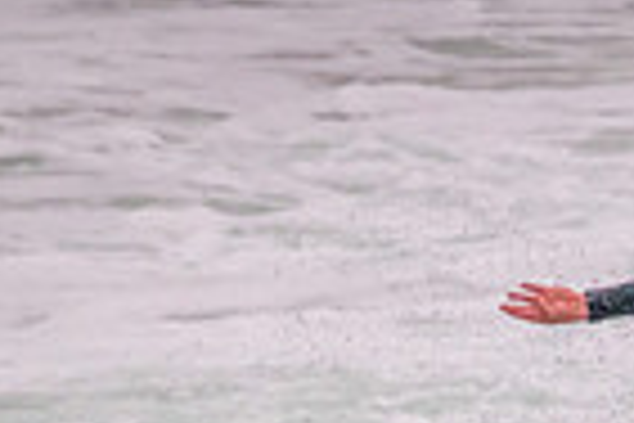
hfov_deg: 0.6
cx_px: 1039
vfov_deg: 0.4
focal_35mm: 3298
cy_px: 529
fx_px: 58077
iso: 2800
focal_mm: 800
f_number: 11
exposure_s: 1/1250
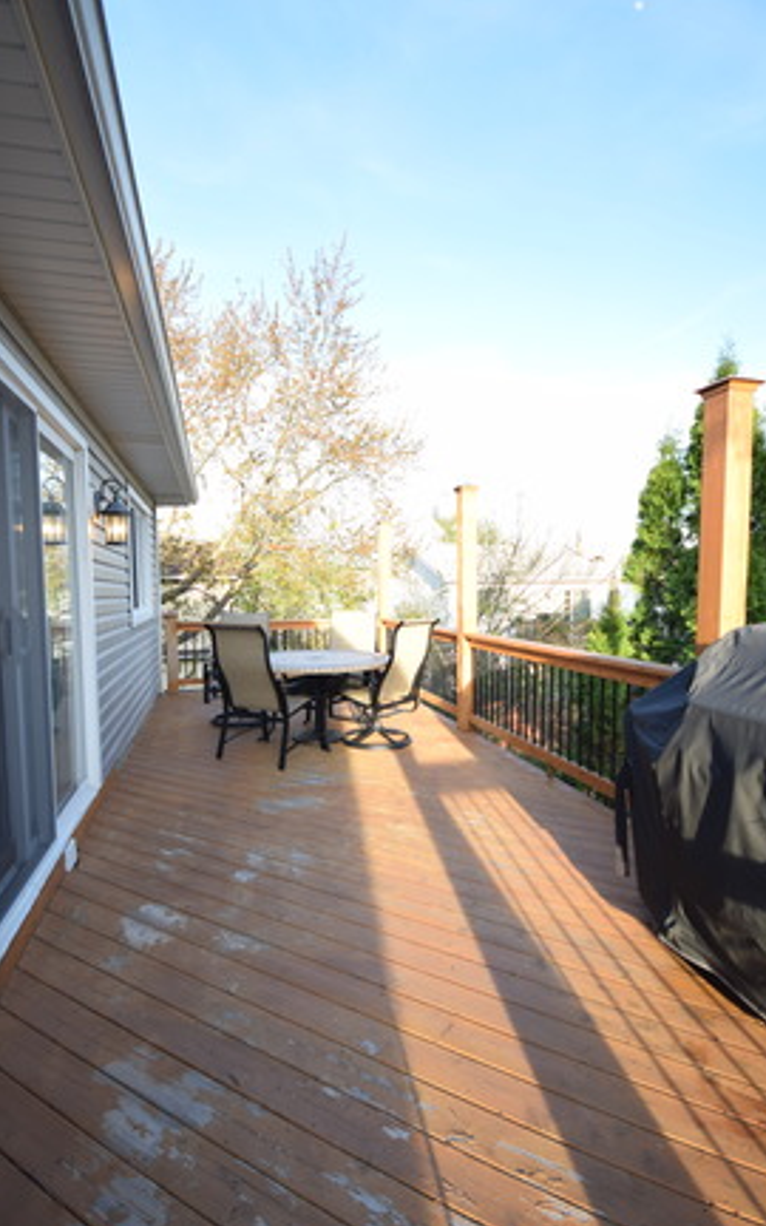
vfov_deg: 94.3
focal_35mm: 17
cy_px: 633
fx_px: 568
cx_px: 360
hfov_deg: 67.9
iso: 100
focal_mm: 10
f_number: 4.5
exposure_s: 1/80
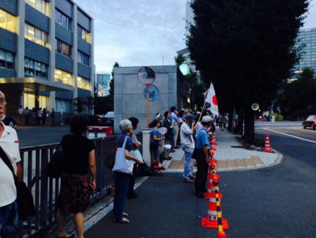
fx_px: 301
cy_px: 119
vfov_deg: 43.0
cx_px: 158
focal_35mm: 33
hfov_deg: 55.3
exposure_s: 1/20
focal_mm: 4.12
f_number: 2.4
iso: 160
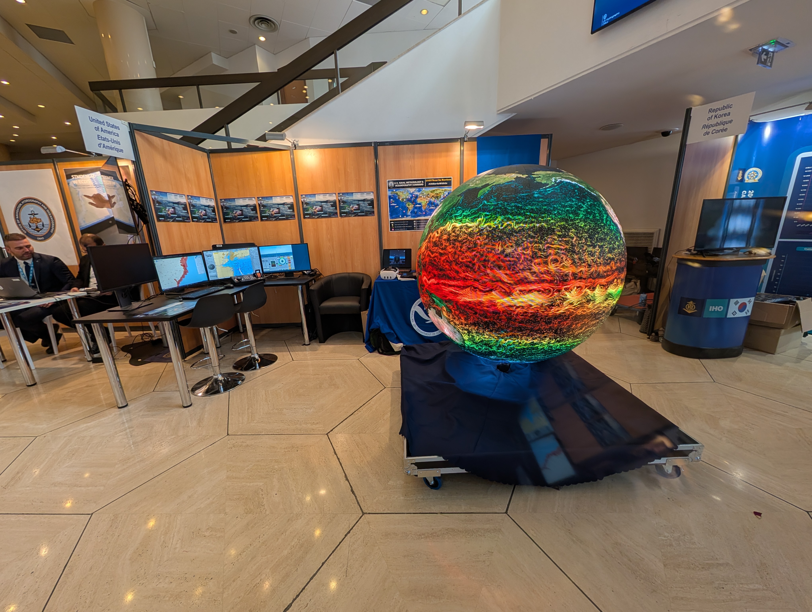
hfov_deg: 110.5
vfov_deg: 94.6
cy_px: 306
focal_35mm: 12
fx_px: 282
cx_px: 406
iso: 57
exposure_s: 1/60
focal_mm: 2.02
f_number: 1.7
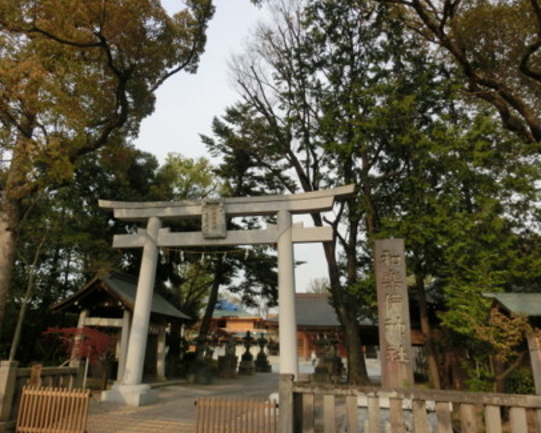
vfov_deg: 54.9
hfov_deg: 65.9
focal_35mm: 26
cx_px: 248
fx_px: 416
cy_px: 217
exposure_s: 1/640
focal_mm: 4.24
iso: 80
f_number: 3
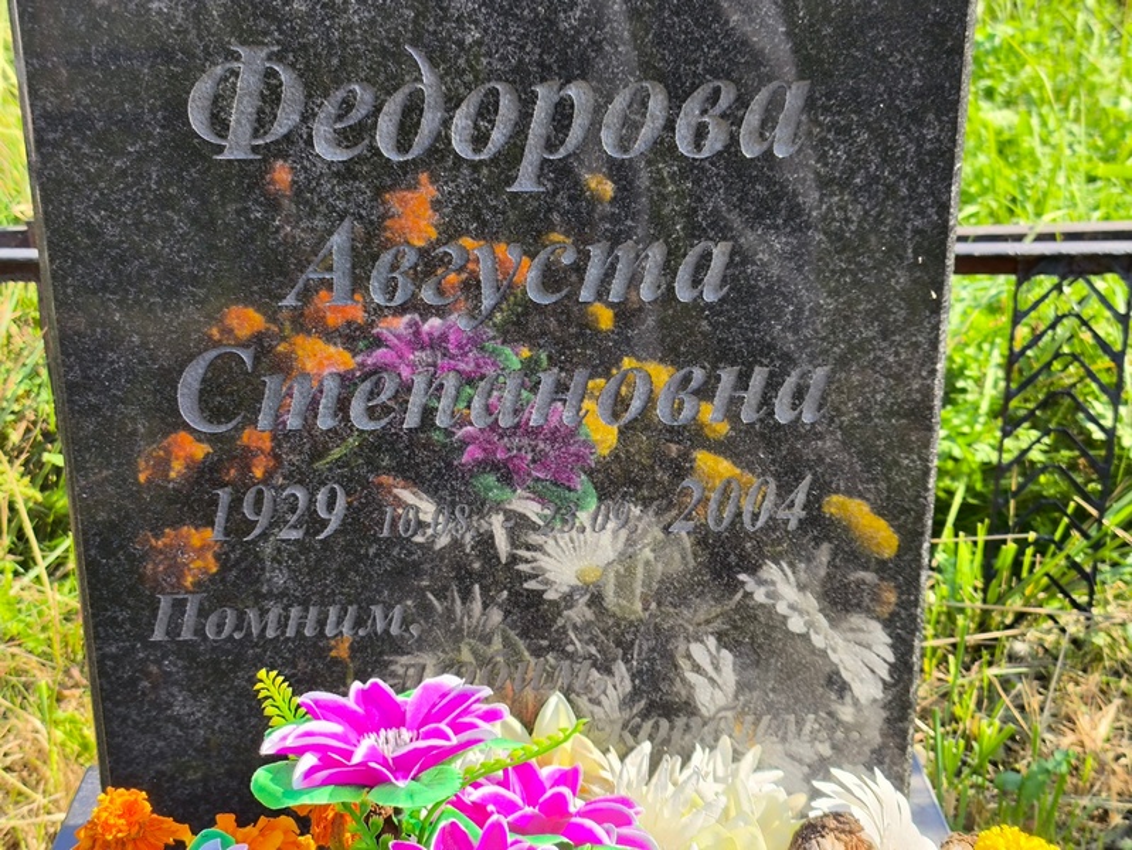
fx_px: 1636
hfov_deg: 38.2
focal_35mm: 50
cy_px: 425
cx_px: 566
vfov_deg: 29.1
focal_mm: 4.71
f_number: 1.7
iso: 50
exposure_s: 1/427
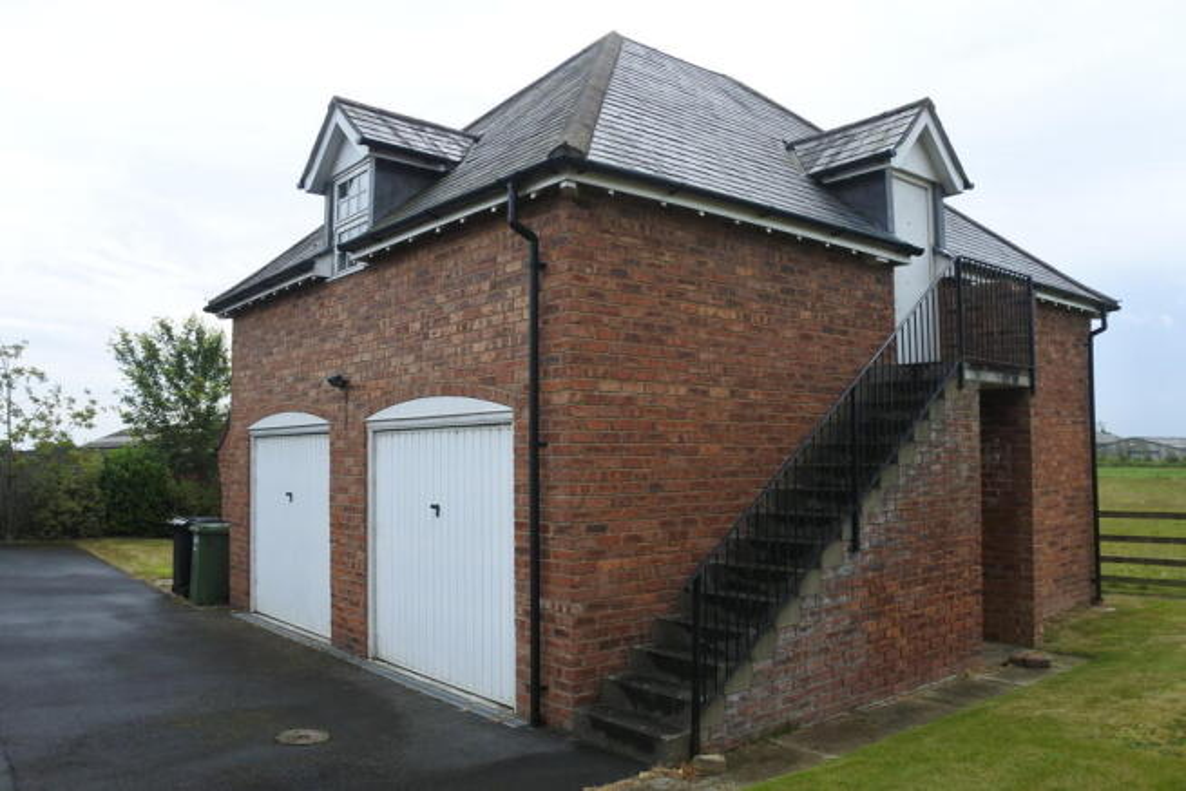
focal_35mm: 27
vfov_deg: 48.0
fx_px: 890
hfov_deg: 67.4
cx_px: 593
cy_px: 396
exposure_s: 1/800
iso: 160
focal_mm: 10
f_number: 3.5
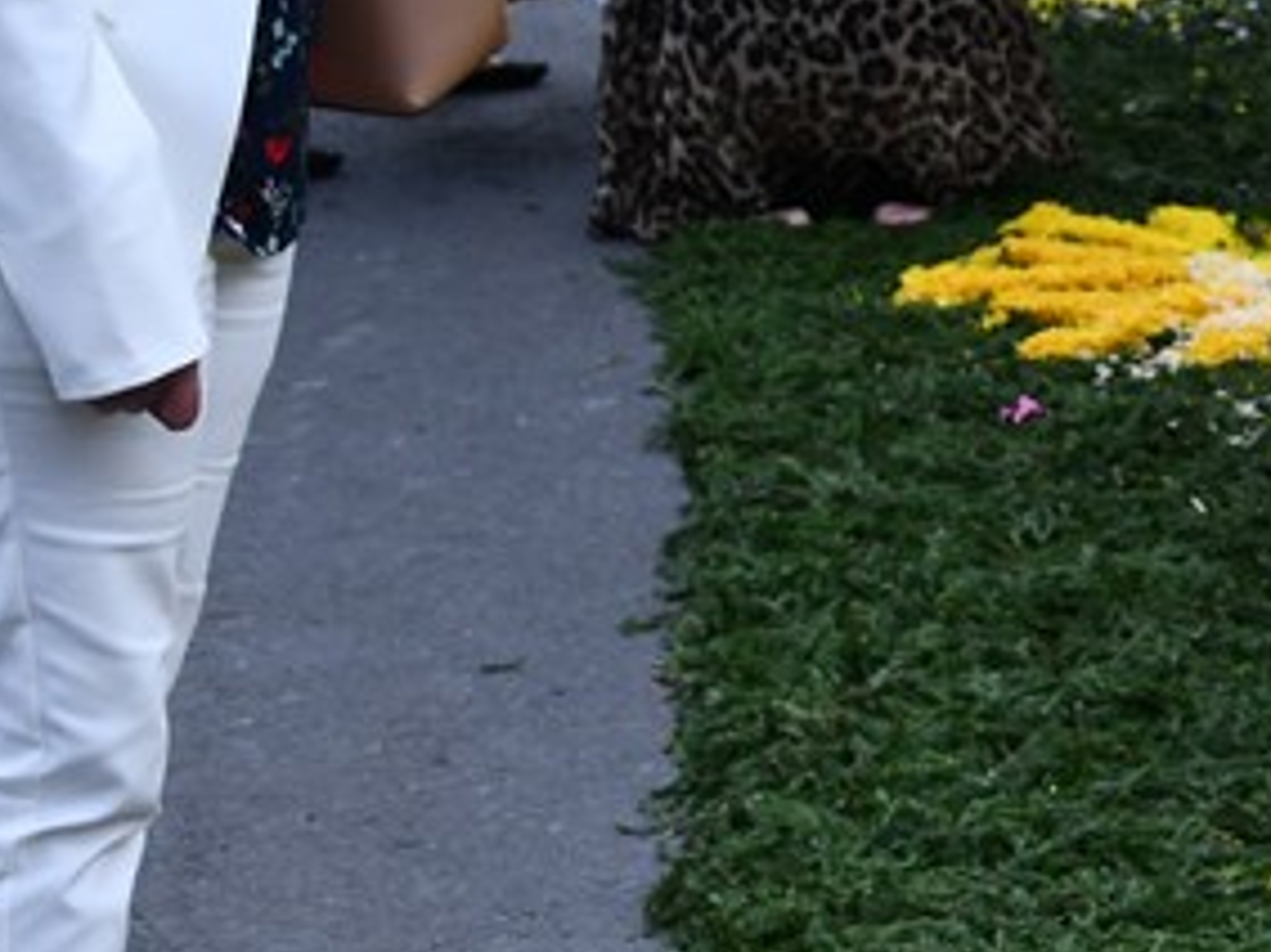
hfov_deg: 13.2
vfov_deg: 10.1
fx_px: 5358
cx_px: 1478
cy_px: 141
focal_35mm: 146
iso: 200
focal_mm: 28
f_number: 7.1
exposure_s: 1/250
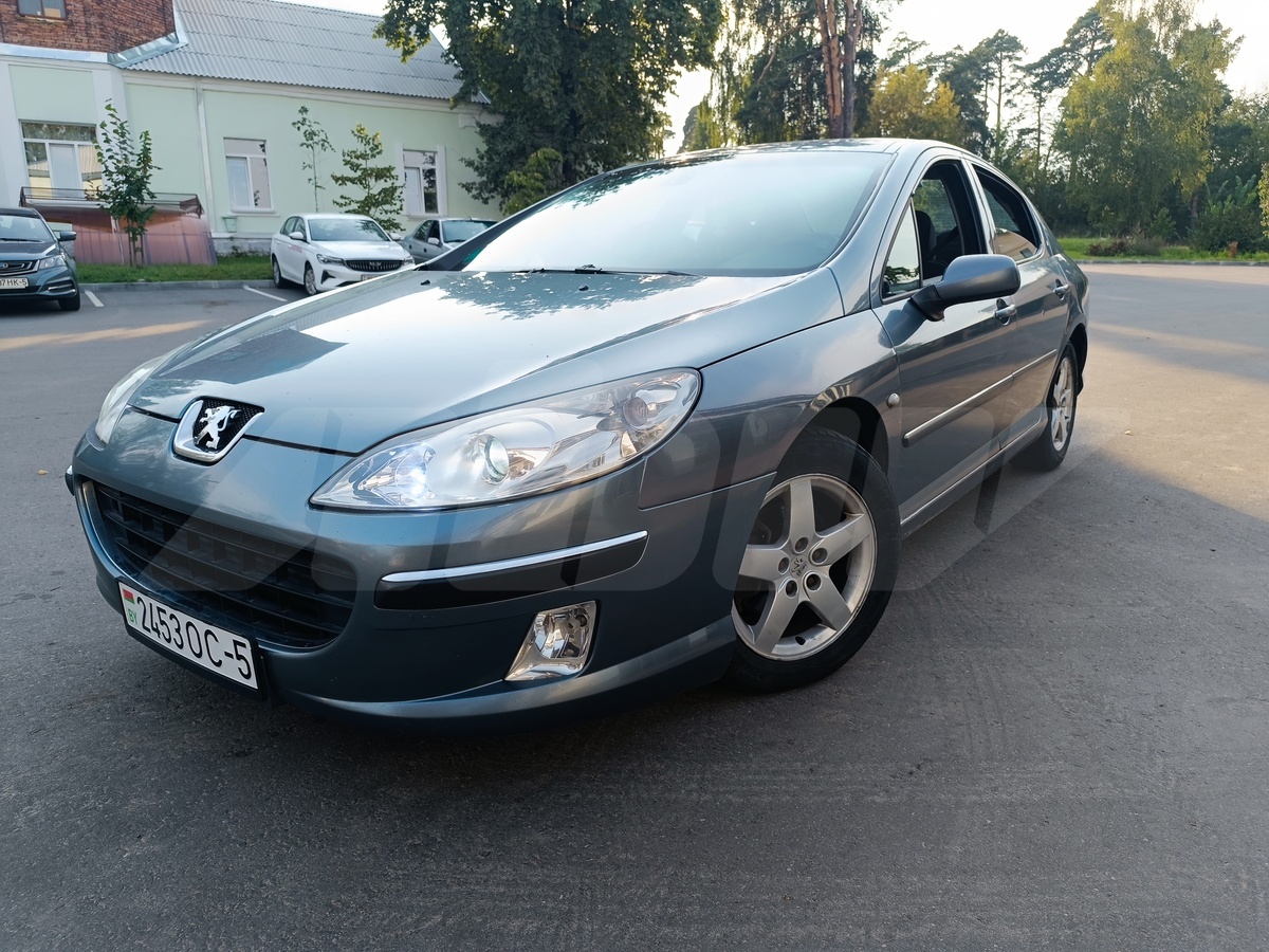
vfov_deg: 56.8
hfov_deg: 71.6
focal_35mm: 24
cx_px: 634
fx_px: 880
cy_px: 476
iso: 50
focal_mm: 6.14
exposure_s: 1/126
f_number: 1.65
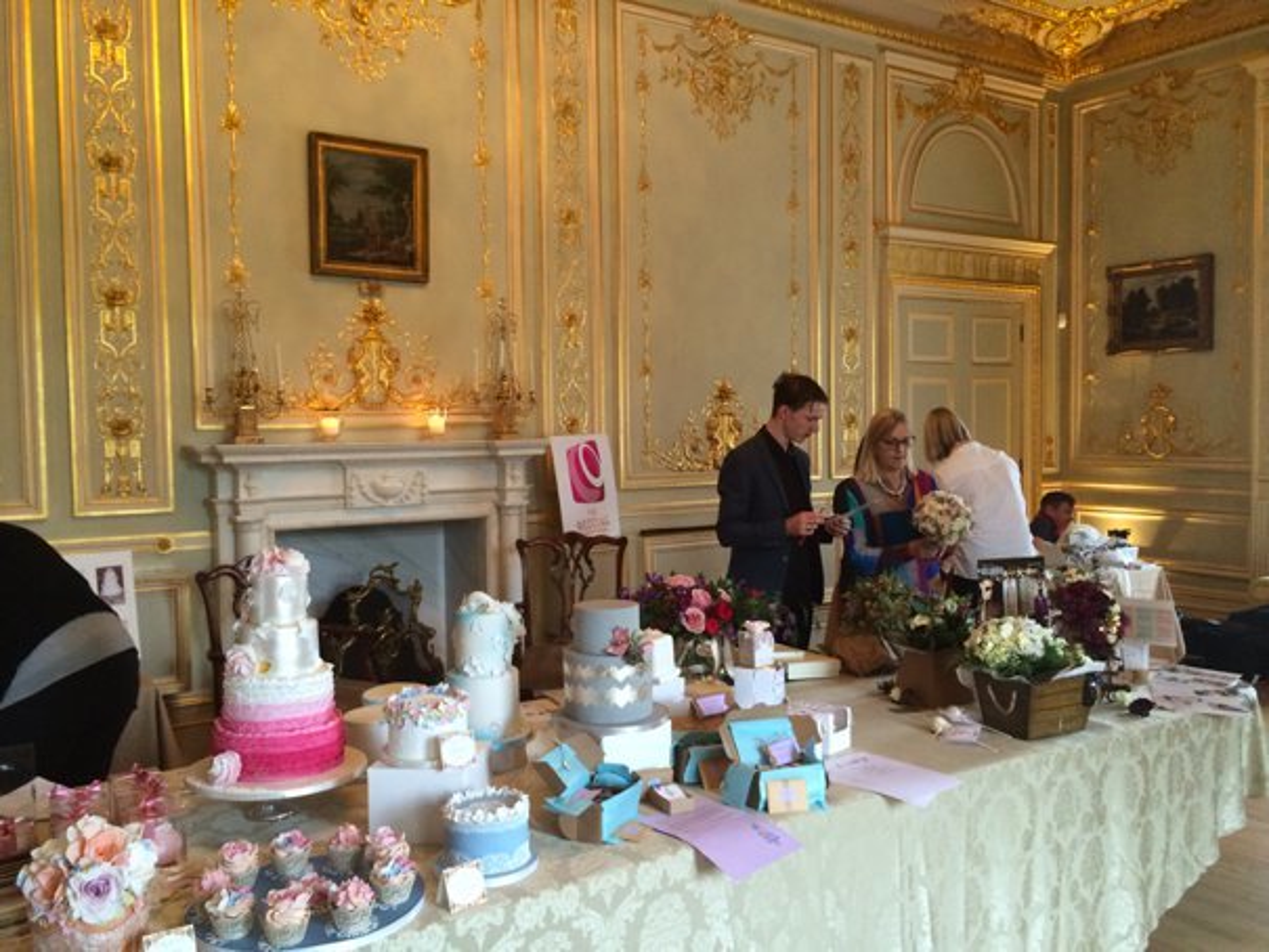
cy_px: 476
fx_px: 1063
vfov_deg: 48.2
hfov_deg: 61.6
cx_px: 634
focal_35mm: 29
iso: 200
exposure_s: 1/33
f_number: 2.2
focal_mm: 4.15
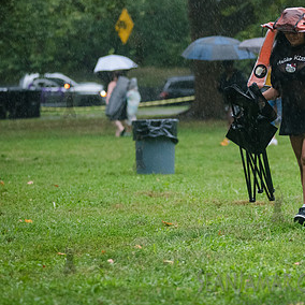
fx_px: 2163
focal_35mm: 217
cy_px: 99
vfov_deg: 8.1
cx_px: 277
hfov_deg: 8.0
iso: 4000
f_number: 3.2
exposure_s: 1/320
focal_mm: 125
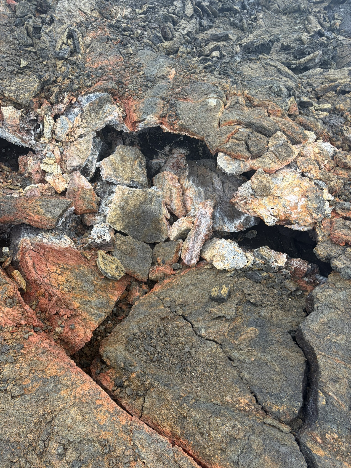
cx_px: 176
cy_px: 234
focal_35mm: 26
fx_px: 352
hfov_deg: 53.1
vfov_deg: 67.3
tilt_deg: -51.1
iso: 50
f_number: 1.6
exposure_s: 1/122
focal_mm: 5.96
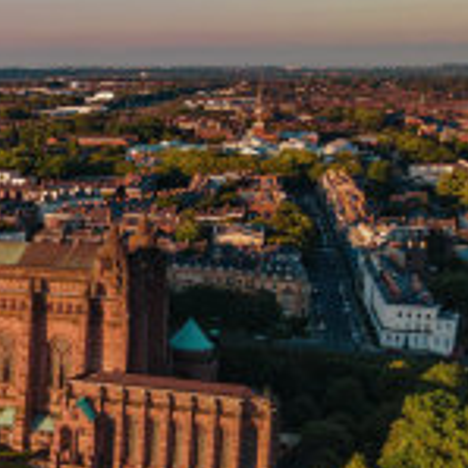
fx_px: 1331
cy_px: 407
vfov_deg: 19.6
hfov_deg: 18.0
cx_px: -220
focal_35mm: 87
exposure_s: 1/180
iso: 100
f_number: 2.8
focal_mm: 4.5
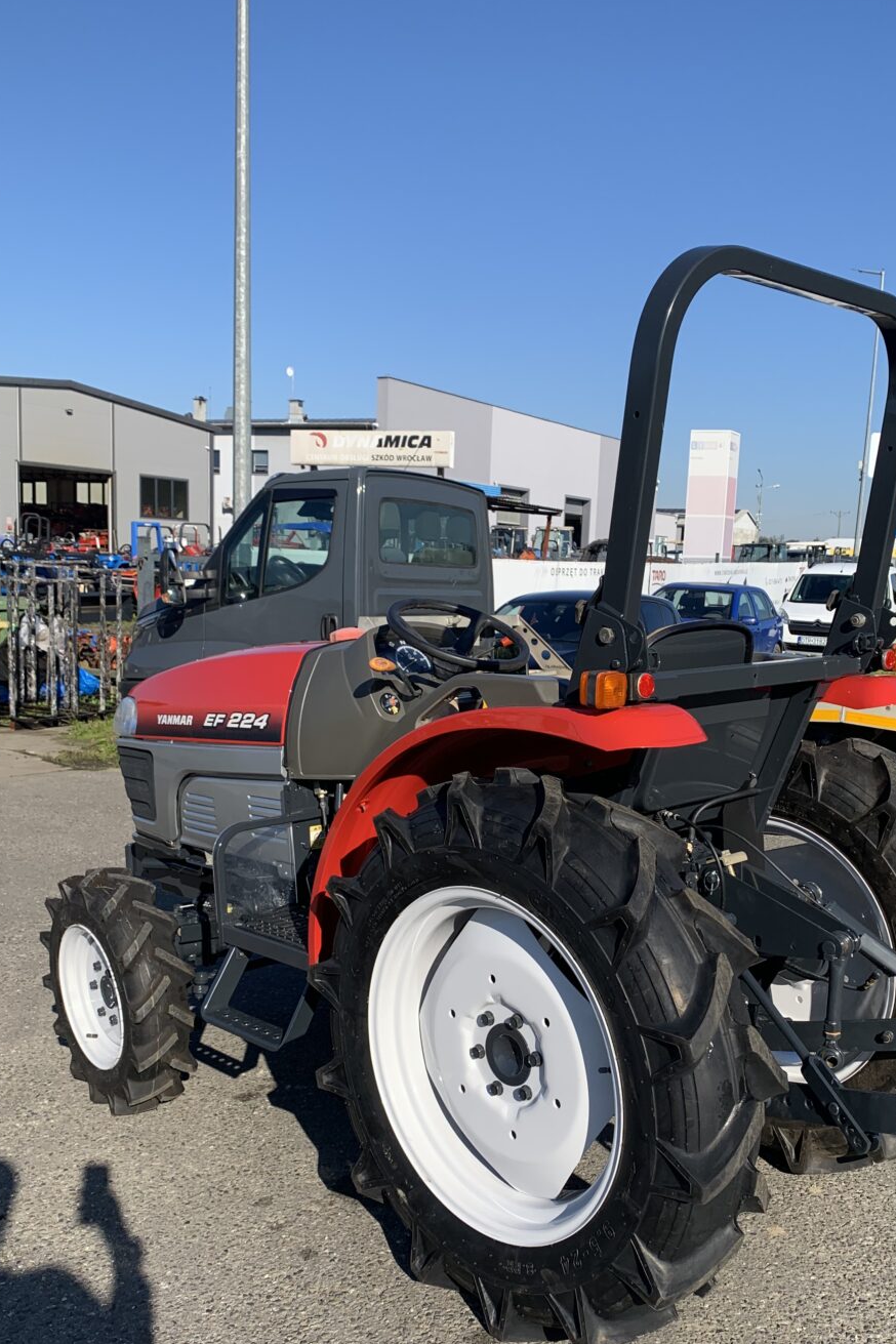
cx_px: 534
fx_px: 1232
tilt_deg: -9.8
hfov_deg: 39.8
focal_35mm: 33
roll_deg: -0.9
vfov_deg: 56.9
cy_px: 788
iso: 25
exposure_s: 1/2160
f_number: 1.8
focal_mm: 4.25
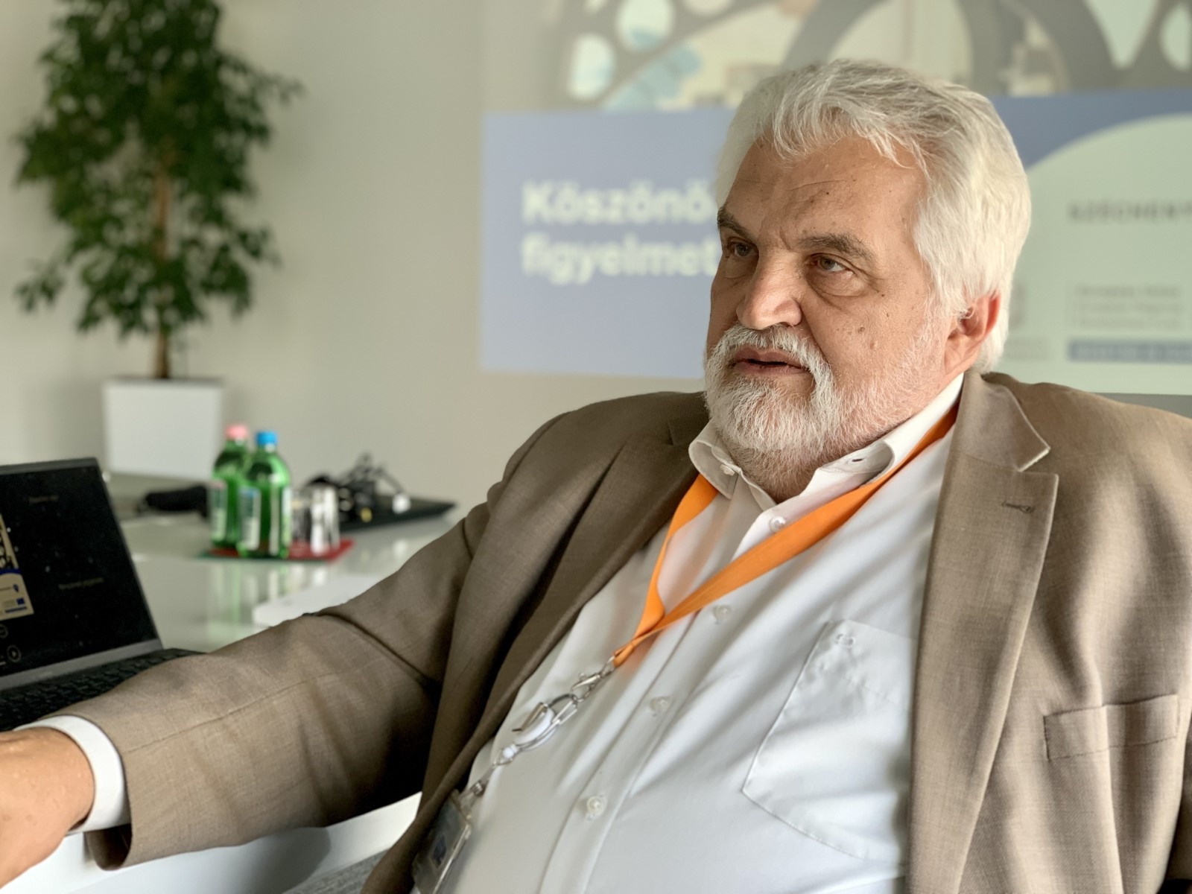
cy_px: 447
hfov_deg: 36.8
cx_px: 596
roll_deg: -1.6
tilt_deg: -4.7
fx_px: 1791
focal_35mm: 52
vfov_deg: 28.0
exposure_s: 1/60
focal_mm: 6
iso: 80
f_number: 2.4
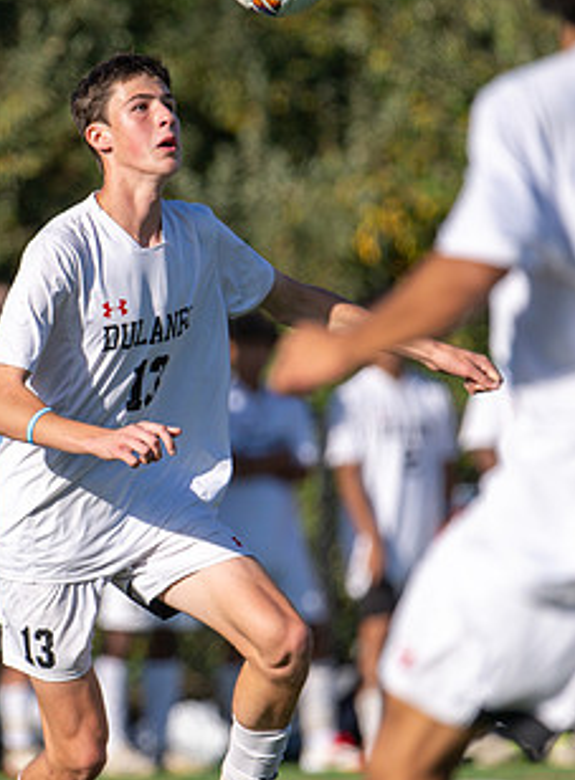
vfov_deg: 2.3
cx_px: 117
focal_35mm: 868
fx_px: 19442
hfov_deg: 1.7
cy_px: 426
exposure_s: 1/2500
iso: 180
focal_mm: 400
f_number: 4.5
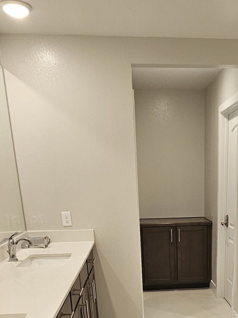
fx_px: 357
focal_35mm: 39
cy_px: 314
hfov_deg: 35.9
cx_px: 183
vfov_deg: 41.9
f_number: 2.2
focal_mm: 2.2
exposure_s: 1/60
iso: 125
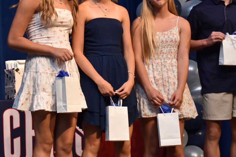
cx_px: 118
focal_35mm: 119
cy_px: 44
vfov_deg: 11.5
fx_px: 780
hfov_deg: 17.2
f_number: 5.3
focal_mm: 48
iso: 640
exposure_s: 1/125
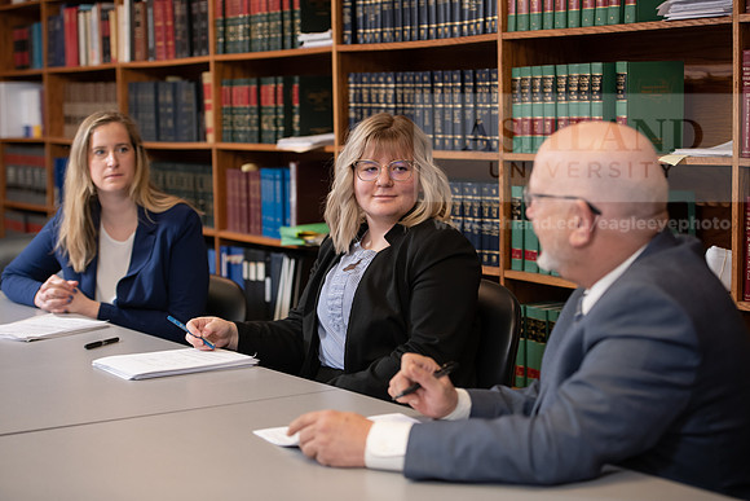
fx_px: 1459
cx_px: 375
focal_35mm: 70
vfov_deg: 19.5
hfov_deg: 28.8
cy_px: 250
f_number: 3.2
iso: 800
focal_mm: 70
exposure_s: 1/160
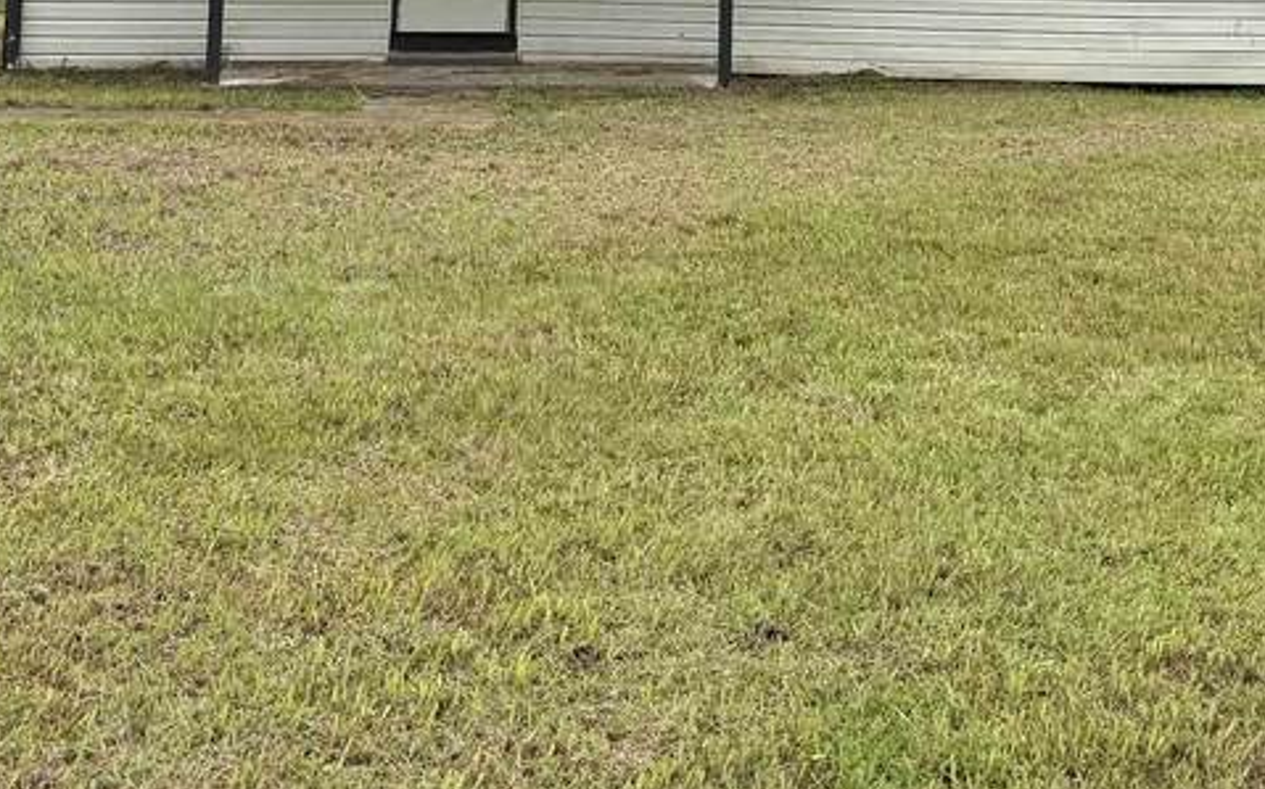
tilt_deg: +7.0
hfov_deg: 30.1
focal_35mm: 68
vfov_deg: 17.1
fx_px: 2343
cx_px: 811
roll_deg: -1.8
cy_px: -425
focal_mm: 6.76
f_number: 1.78
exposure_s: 1/4167
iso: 80
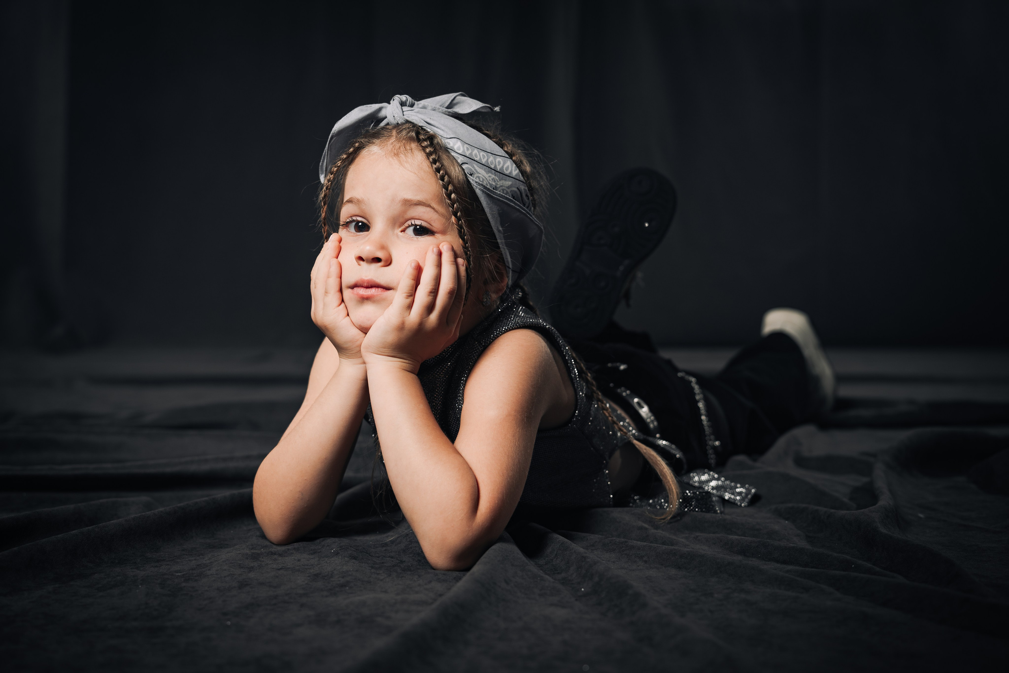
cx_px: 501
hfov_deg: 44.7
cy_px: 348
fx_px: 1226
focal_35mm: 44
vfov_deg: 30.7
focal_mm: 41
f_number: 3.2
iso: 250
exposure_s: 1/125
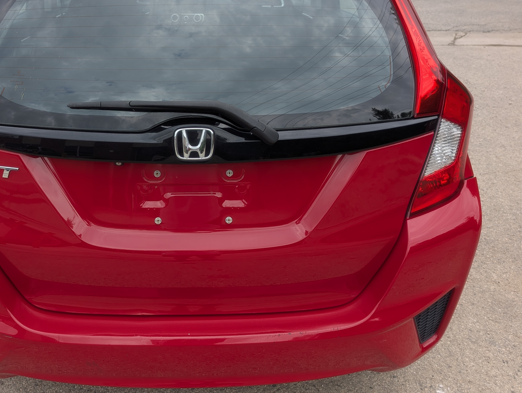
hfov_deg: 51.7
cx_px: 182
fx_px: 529
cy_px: 187
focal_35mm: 35
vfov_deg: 40.8
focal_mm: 6.9
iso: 18
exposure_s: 1/430
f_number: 1.68
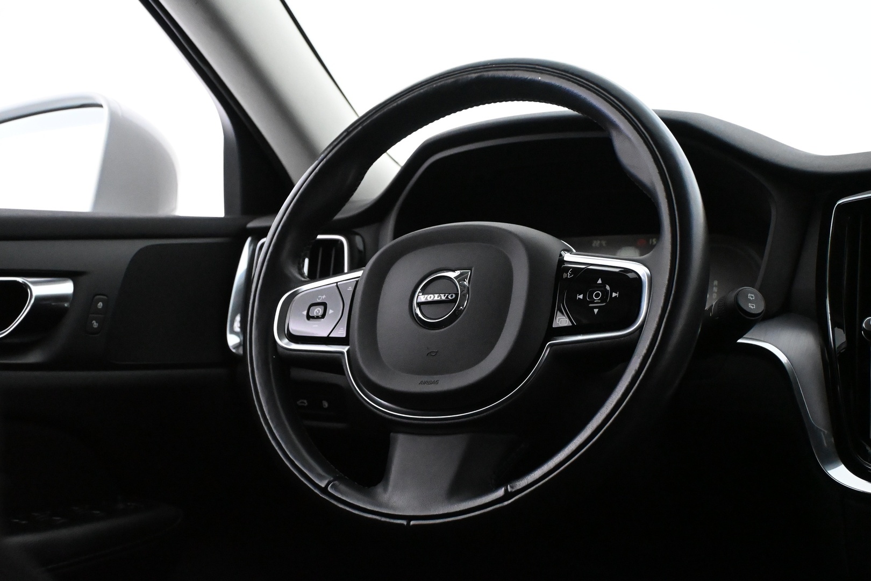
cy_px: 290
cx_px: 436
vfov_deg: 25.8
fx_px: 1270
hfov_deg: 37.9
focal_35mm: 52
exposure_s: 1/60
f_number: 5.3
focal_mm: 35
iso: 8000
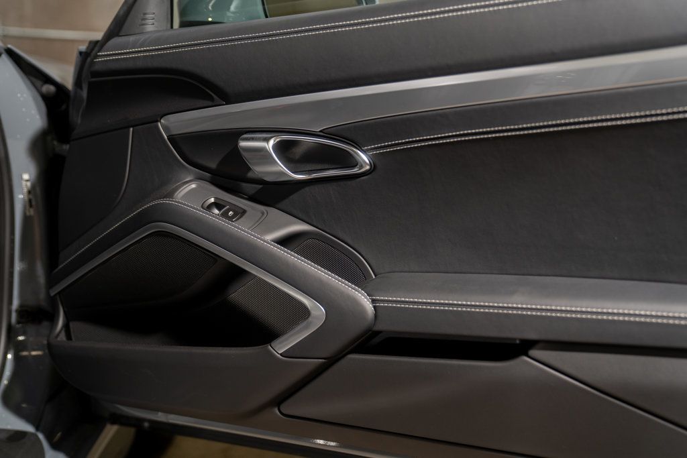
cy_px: 229
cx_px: 344
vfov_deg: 33.4
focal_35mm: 40
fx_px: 763
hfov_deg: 48.5
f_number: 2.8
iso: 250
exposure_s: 1/60
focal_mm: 40
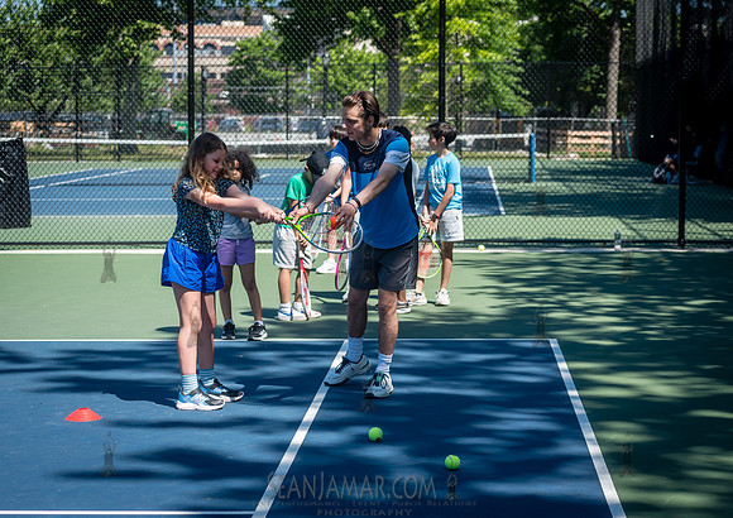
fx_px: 1809
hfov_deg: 22.9
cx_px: 401
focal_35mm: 87
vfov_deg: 16.3
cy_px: 254
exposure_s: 1/800
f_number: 5
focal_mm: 80
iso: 200
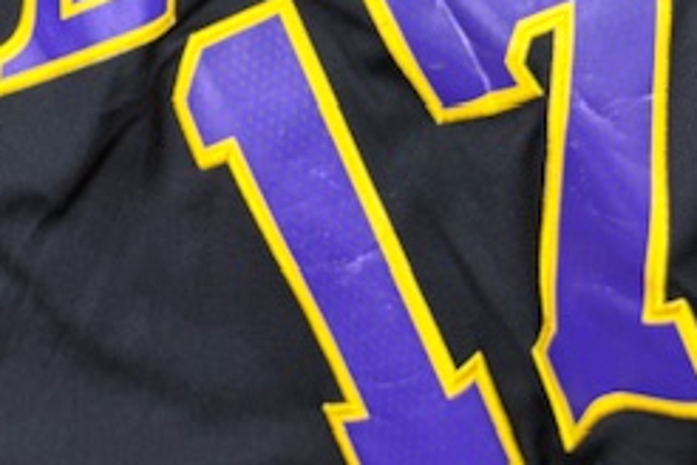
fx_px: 1258
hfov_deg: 30.9
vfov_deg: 16.4
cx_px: 275
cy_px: -439
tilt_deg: -59.0
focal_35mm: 65
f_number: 1.78
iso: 80
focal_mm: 6.76
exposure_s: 1/100
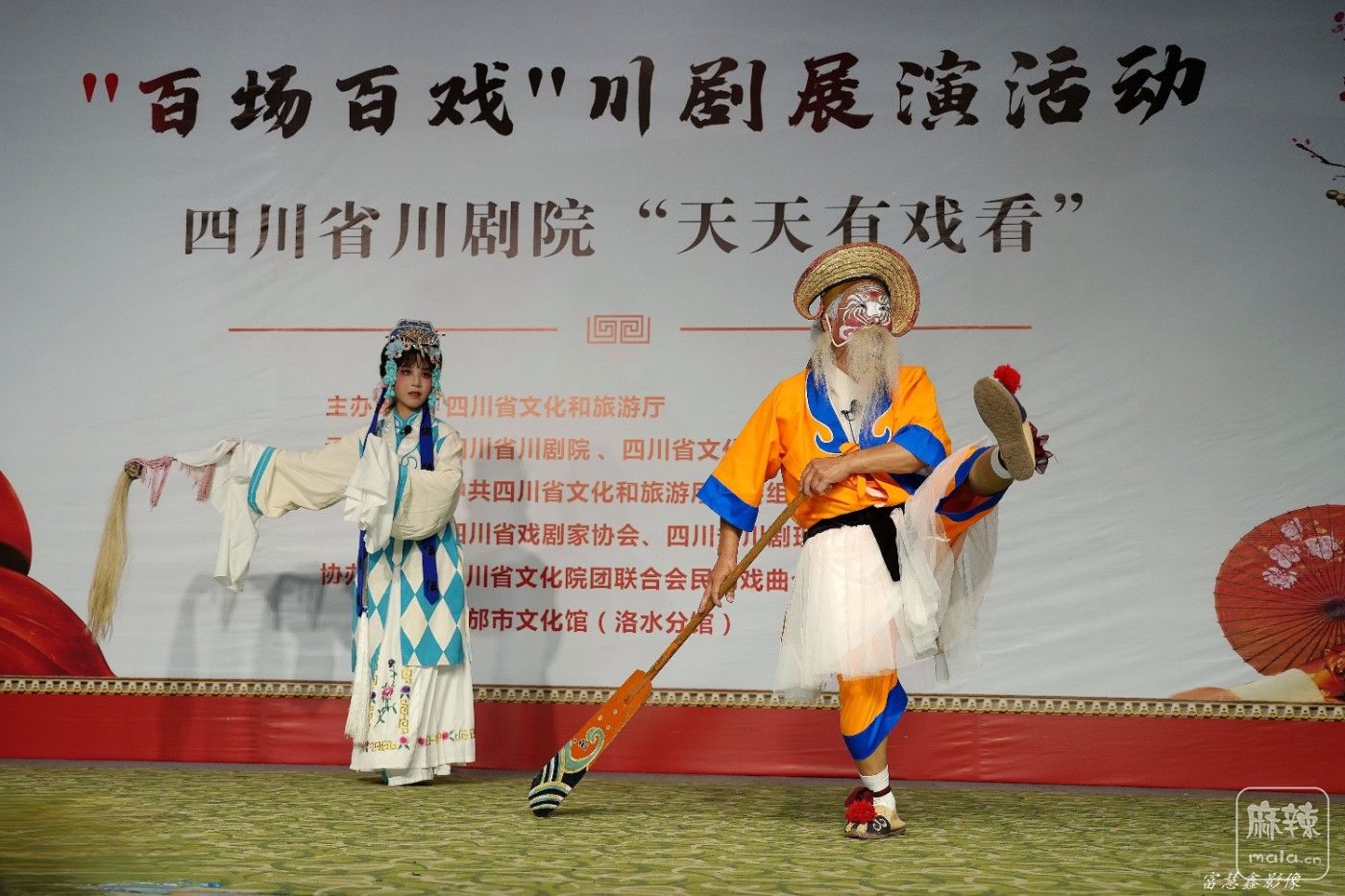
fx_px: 1606
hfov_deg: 45.4
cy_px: 448
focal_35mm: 43
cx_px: 672
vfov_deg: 31.2
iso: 250
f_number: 4
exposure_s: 1/160
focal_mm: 43
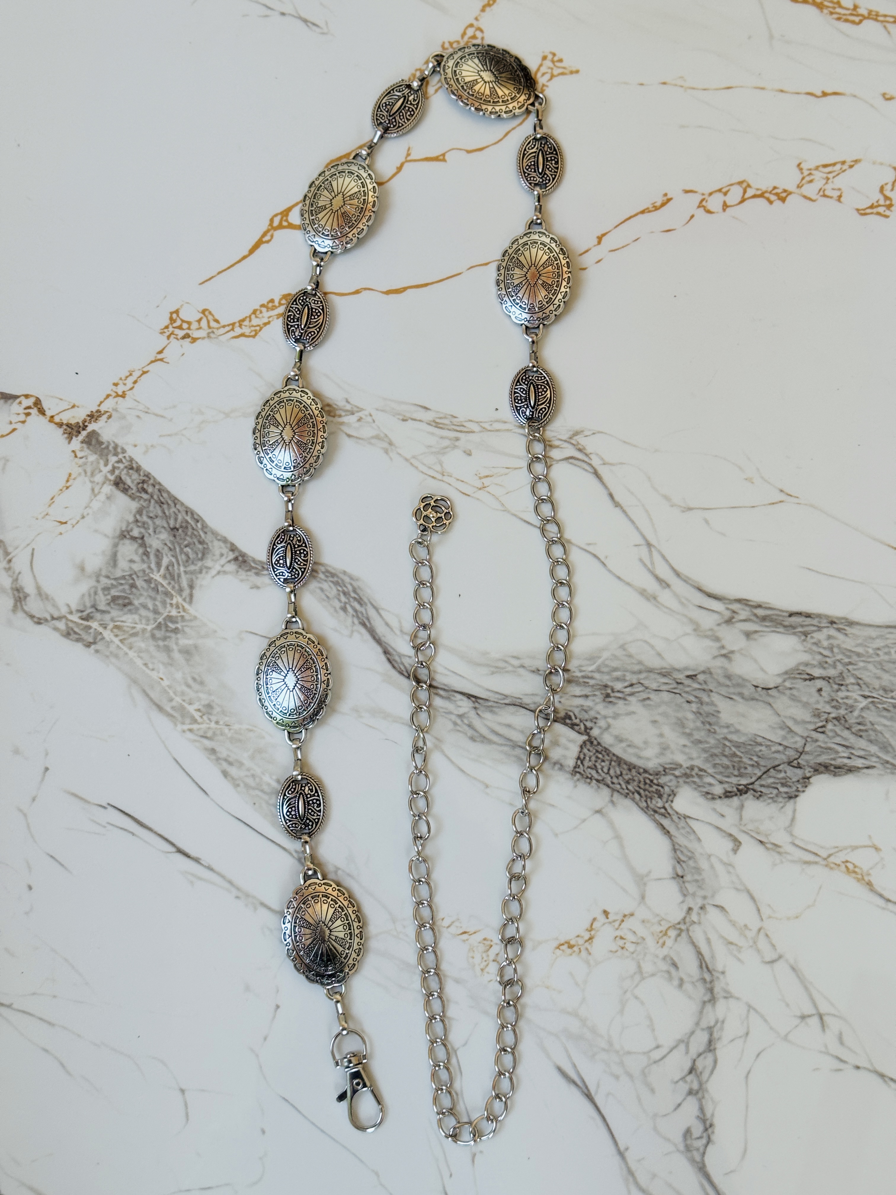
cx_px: 448
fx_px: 1657
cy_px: 598
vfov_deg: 39.7
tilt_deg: -82.4
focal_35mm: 48
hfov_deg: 30.3
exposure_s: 1/121
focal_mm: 6.76
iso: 80
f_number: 1.78
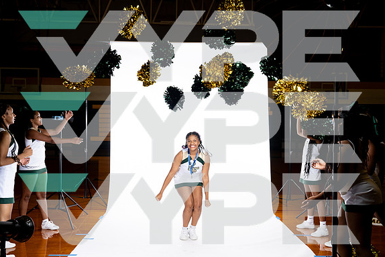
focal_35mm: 44
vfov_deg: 30.5
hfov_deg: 44.5
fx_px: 471
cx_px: 189
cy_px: 129
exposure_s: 1/250
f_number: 8
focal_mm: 41
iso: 400
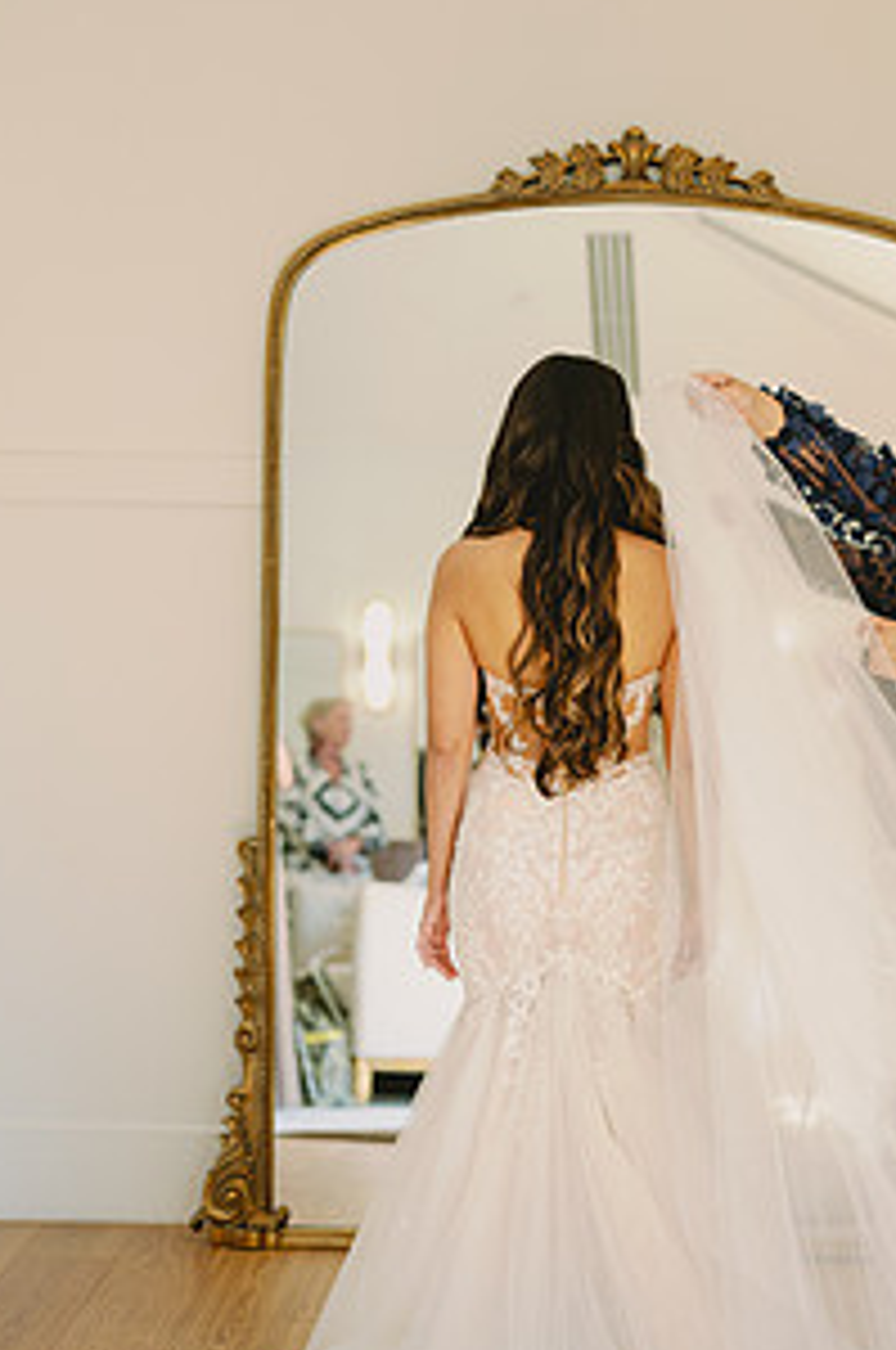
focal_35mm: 75
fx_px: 2810
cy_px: 846
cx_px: 642
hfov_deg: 18.0
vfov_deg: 26.9
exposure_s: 1/500
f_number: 2
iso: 320
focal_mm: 50
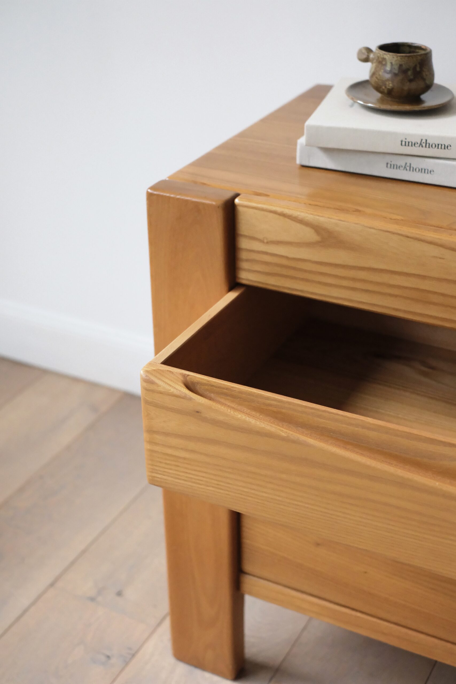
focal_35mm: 53
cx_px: 228
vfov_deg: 37.5
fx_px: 1007
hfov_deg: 25.5
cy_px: 342
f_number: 6.4
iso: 320
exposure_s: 1/52
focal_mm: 35
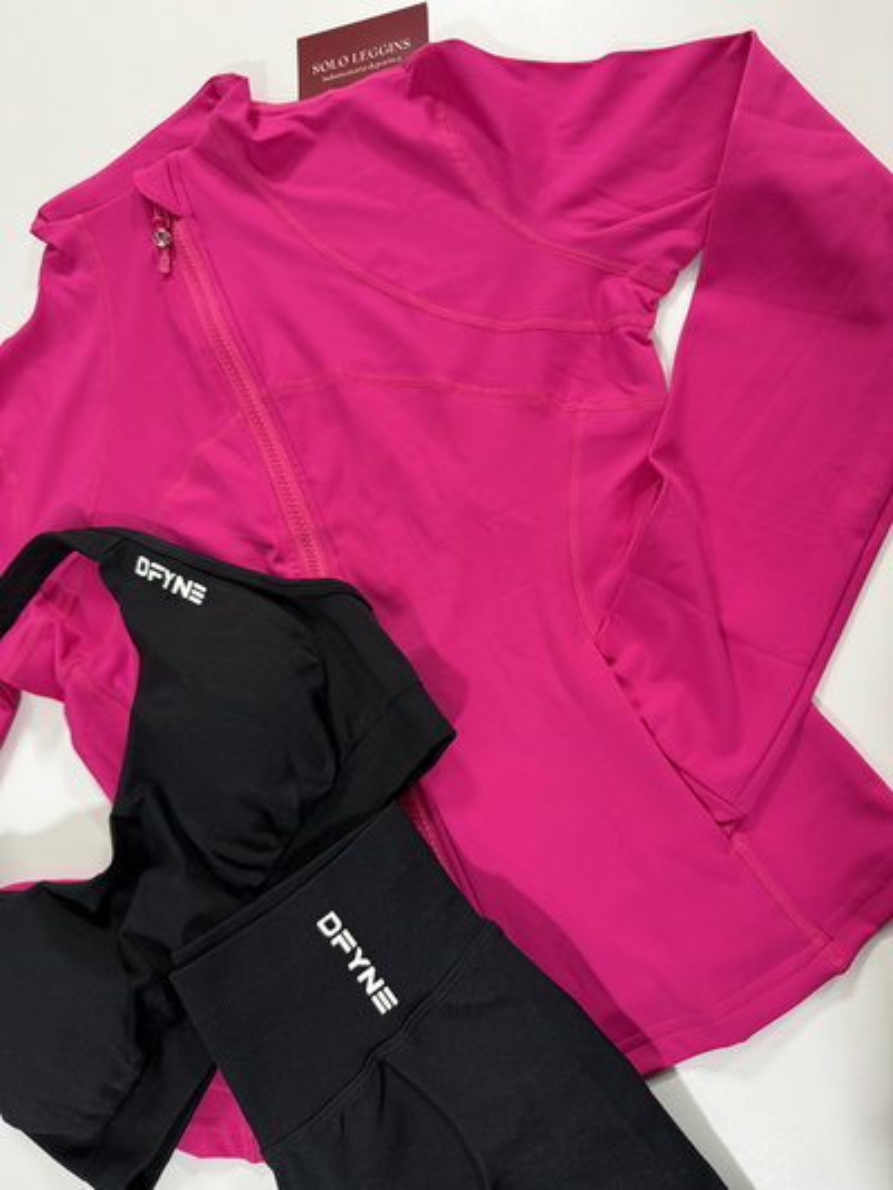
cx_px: 446
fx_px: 825
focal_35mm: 24
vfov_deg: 71.6
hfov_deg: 56.8
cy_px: 595
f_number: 1.78
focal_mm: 6.76
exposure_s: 1/50
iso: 160
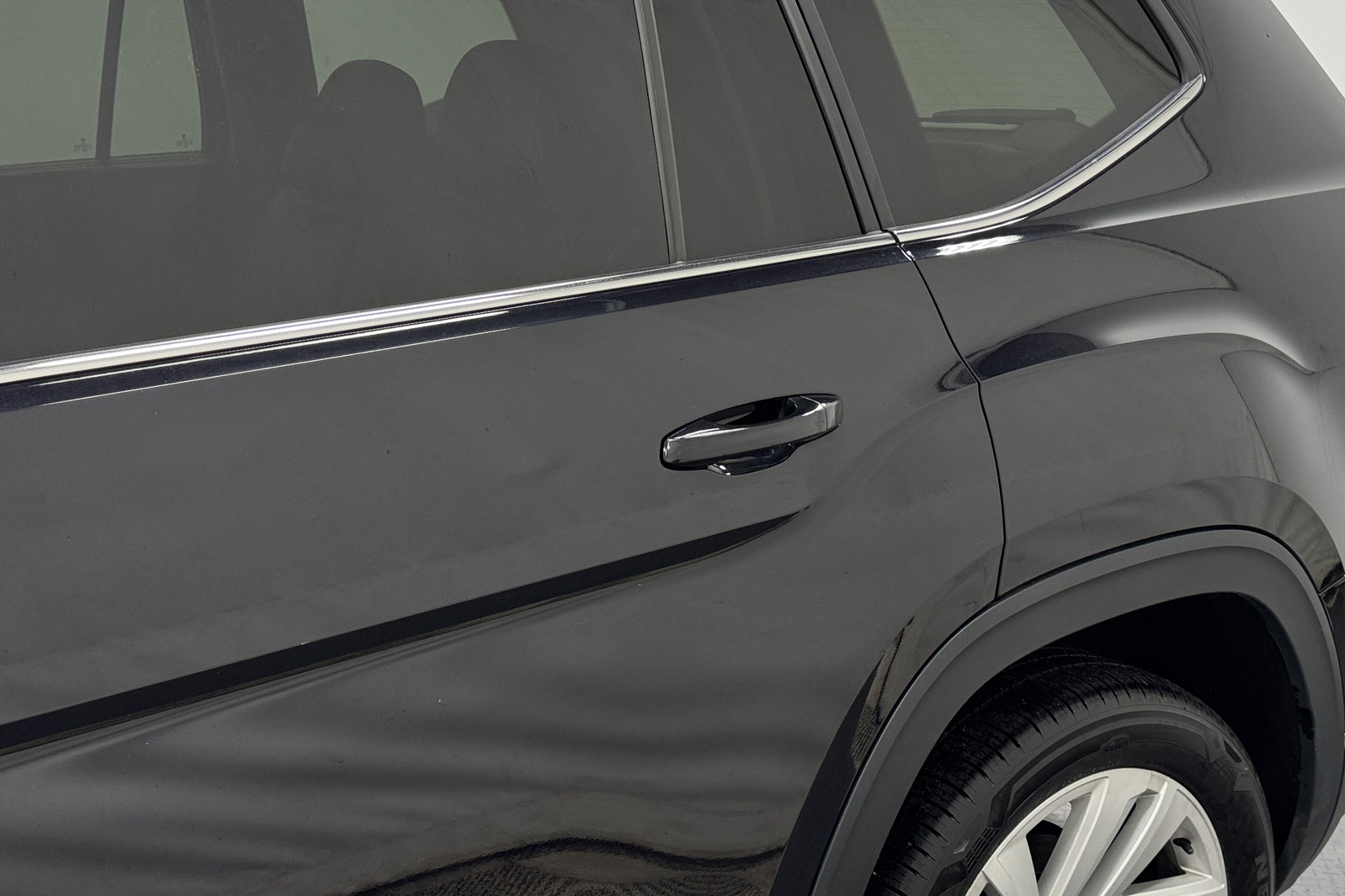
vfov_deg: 29.8
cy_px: 516
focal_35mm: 45
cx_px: 698
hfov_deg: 43.6
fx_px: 1681
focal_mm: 6.76
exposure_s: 1/338
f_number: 1.78
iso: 80
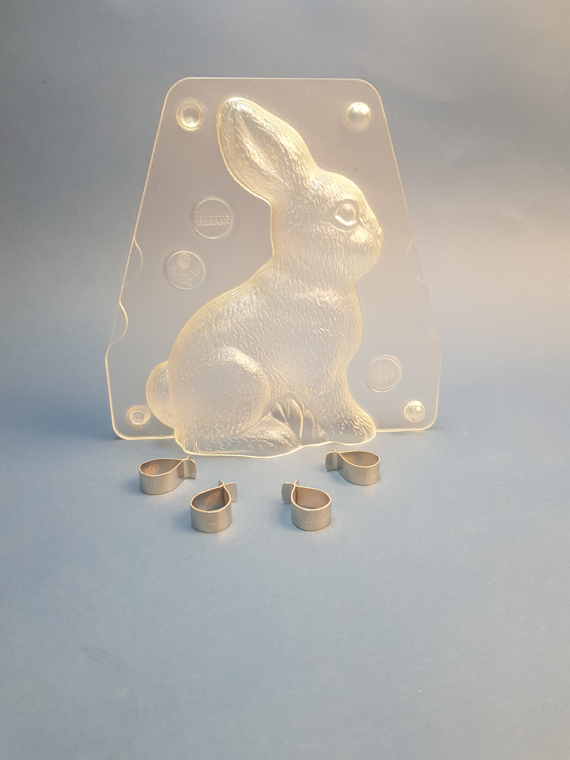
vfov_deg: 67.3
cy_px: 380
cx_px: 285
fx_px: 571
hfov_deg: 53.1
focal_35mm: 26
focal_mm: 4.2
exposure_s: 1/100
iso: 64
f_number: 1.7
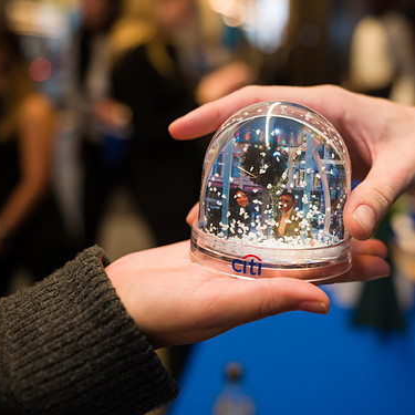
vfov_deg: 40.0
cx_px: 257
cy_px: 205
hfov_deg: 39.8
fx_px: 570
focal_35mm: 42
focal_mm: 32
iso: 400
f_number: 3.2
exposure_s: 1/200
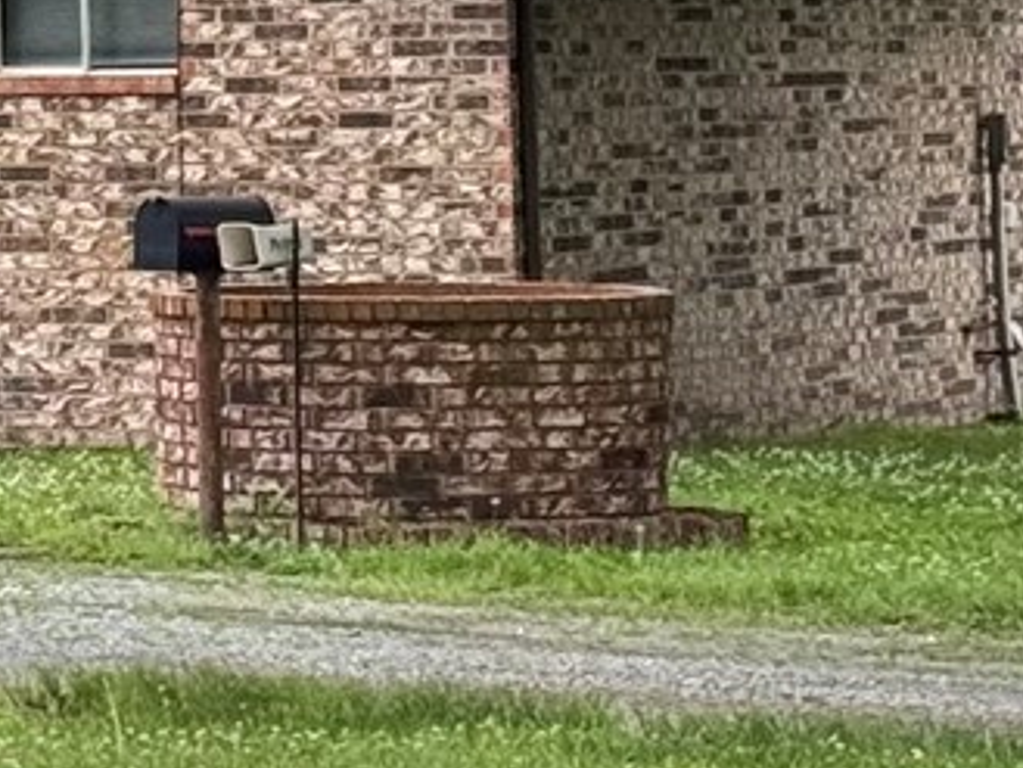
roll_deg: +0.7
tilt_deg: +5.7
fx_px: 8278
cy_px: -669
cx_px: -1048
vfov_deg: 5.2
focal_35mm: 280
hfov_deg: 6.8
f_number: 1.78
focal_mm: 6.76
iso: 80
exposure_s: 1/1484
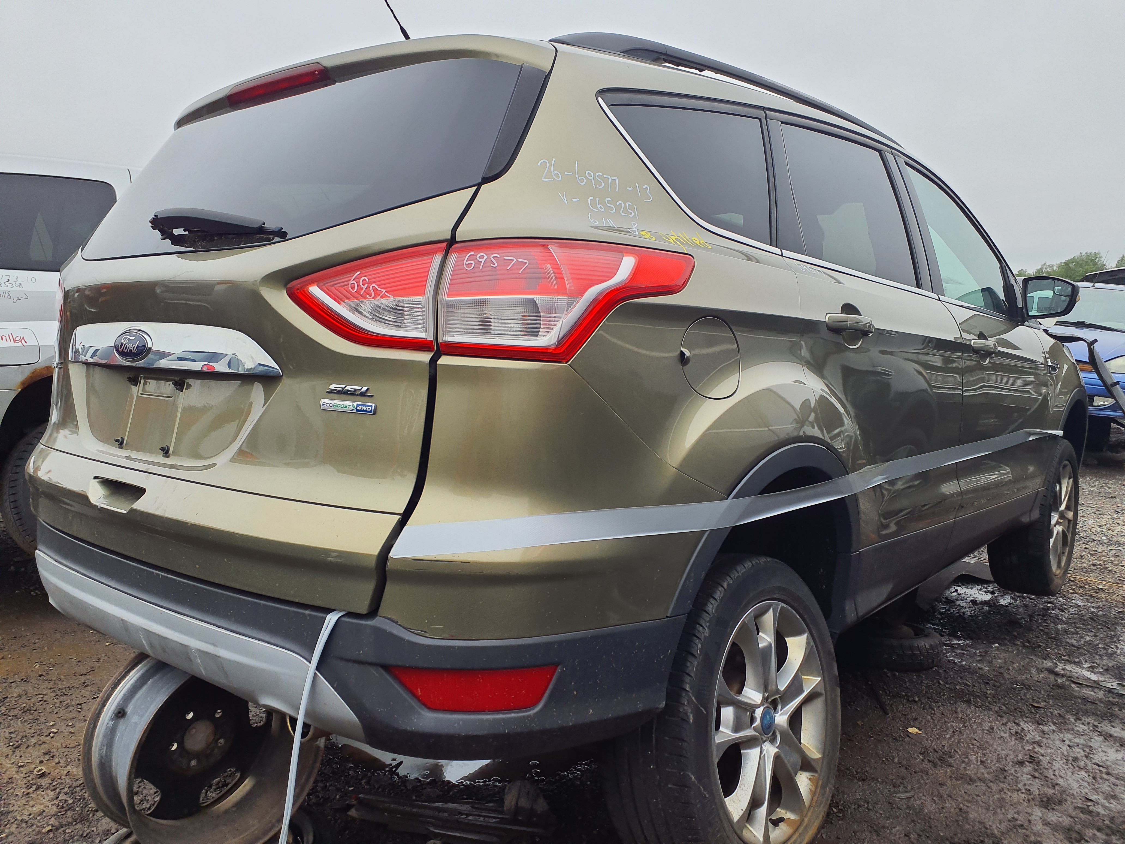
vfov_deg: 51.4
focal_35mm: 27
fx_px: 877
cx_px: 562
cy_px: 422
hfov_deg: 65.3
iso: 40
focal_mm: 3.58
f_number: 1.9
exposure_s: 1/456
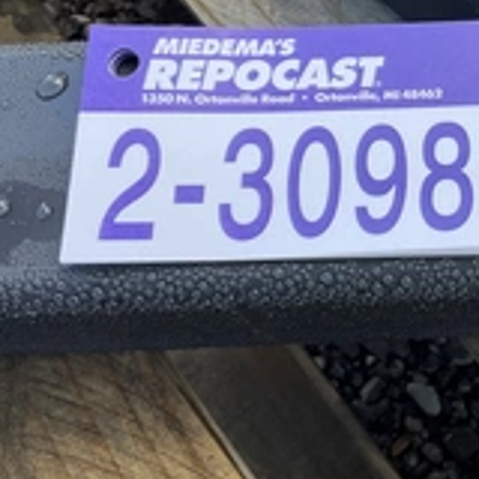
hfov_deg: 25.4
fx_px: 1002
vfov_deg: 26.5
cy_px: 114
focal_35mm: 64
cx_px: 491
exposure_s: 1/170
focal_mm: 3
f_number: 1.8
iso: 20
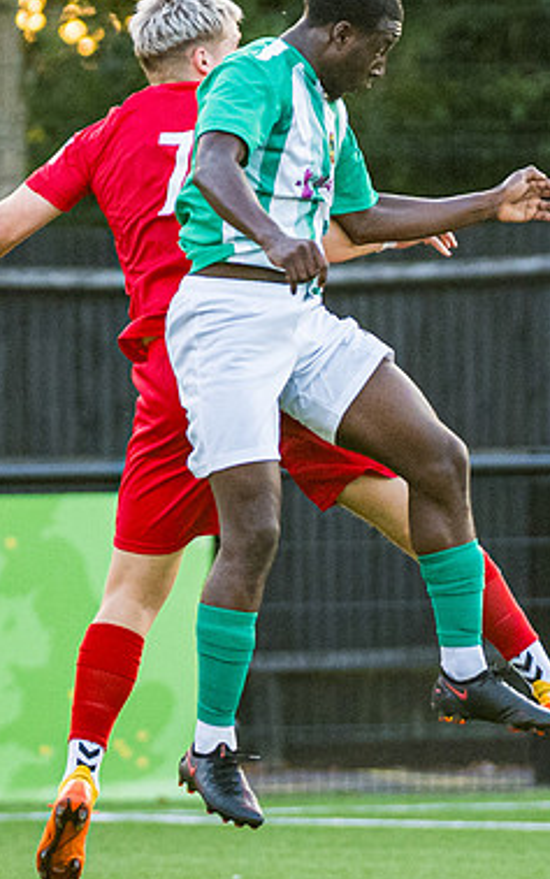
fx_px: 23734
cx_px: -6
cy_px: 454
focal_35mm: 990
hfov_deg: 1.3
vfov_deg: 2.1
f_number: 2.8
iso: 1250
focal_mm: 210
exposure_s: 1/1000
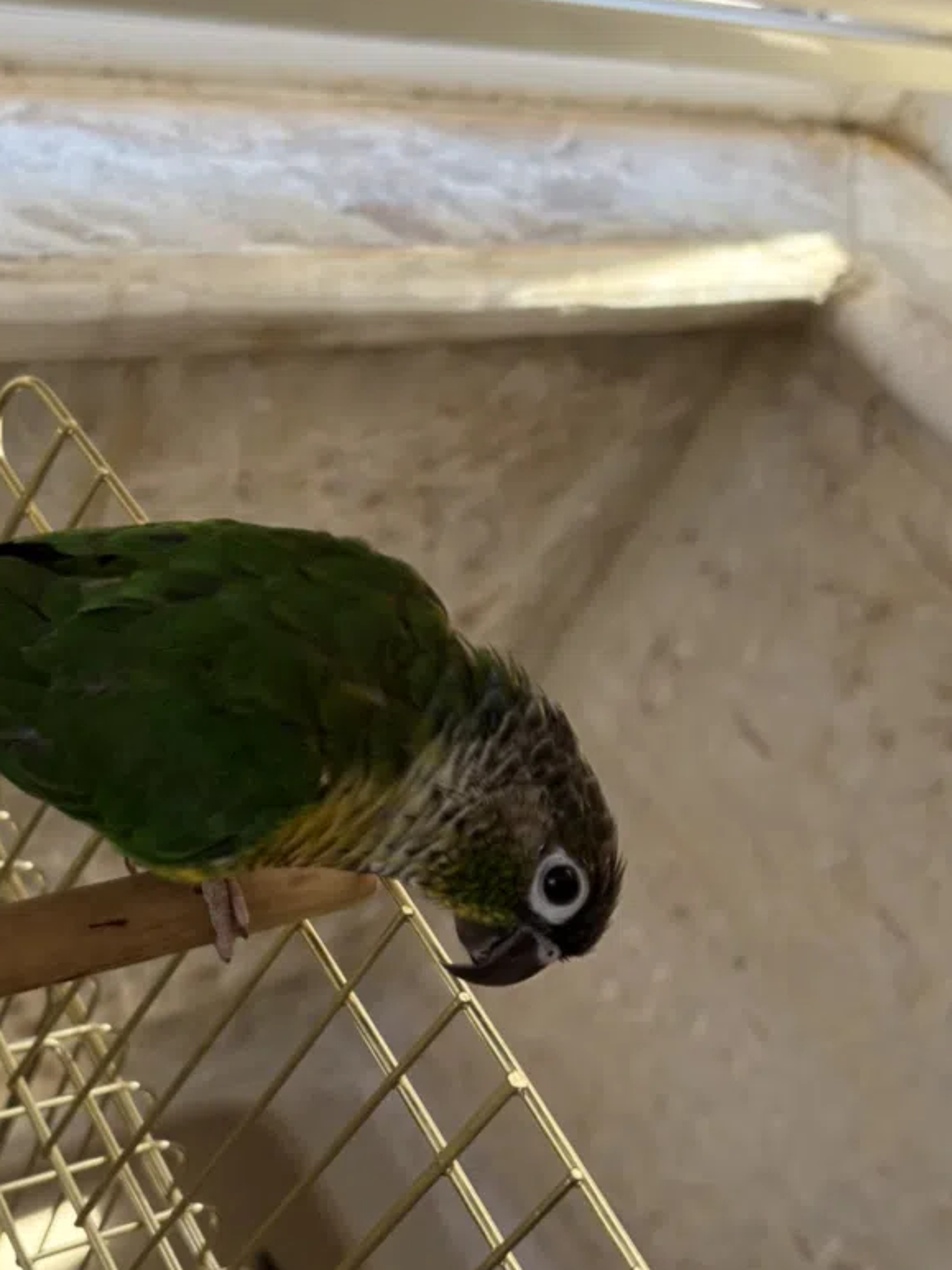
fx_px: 1687
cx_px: 347
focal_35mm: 46
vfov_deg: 41.2
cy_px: 598
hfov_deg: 31.4
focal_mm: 5.96
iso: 64
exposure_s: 1/121
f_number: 1.6
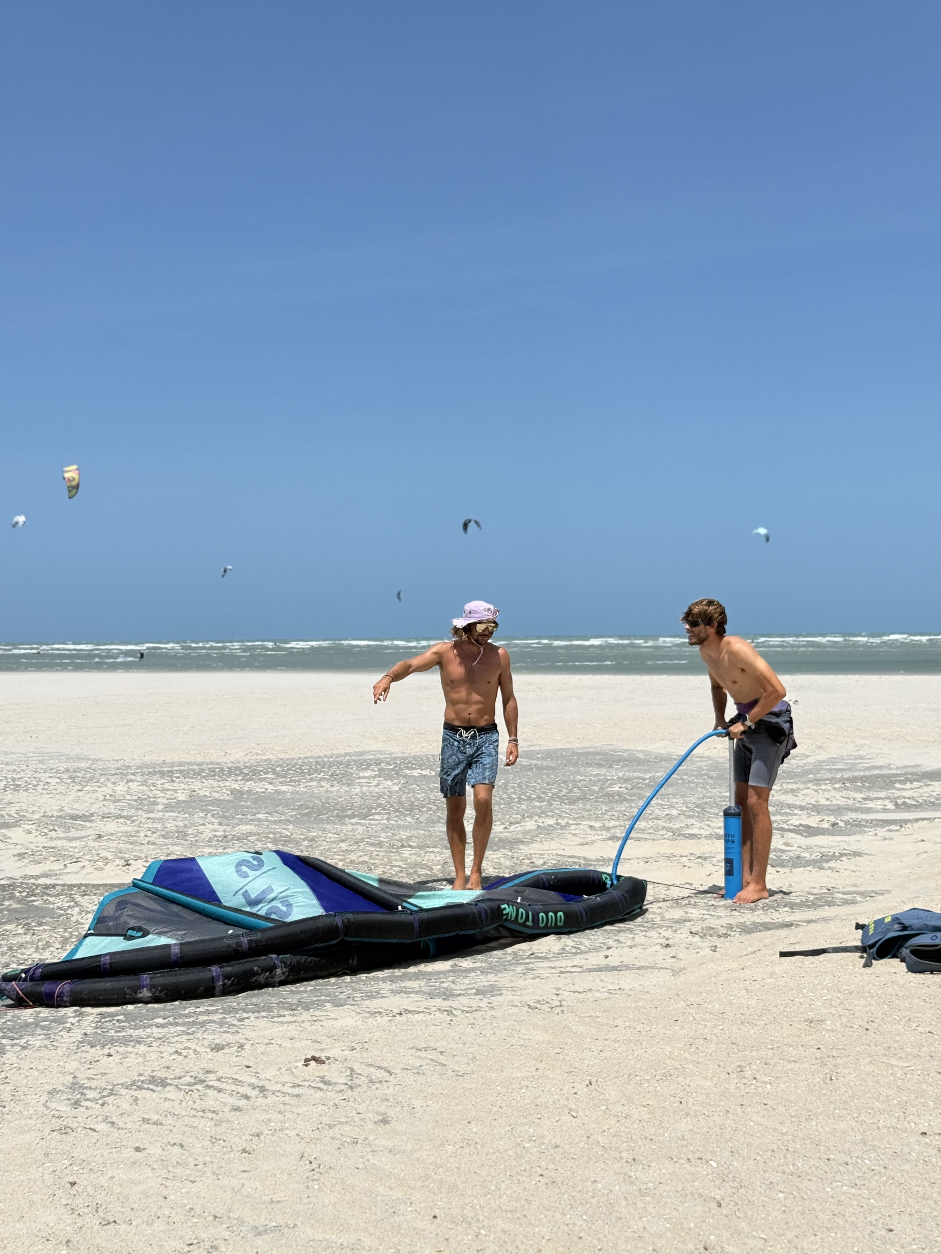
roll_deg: +0.2
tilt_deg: +0.1
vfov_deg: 39.7
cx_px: 470
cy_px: 627
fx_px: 1740
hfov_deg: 30.3
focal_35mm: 48
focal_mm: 6.76
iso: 80
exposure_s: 1/11364
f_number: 1.78
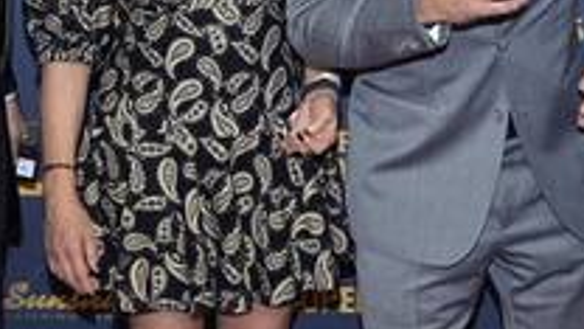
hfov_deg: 19.6
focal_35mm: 109
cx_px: 293
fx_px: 1688
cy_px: -6
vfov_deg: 11.0
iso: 640
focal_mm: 48
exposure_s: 1/250
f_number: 6.3
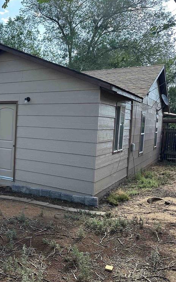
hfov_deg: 33.3
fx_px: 269
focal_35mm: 35
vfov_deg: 55.3
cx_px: 0
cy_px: 141
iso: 80
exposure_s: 1/630
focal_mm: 6.86
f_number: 1.78
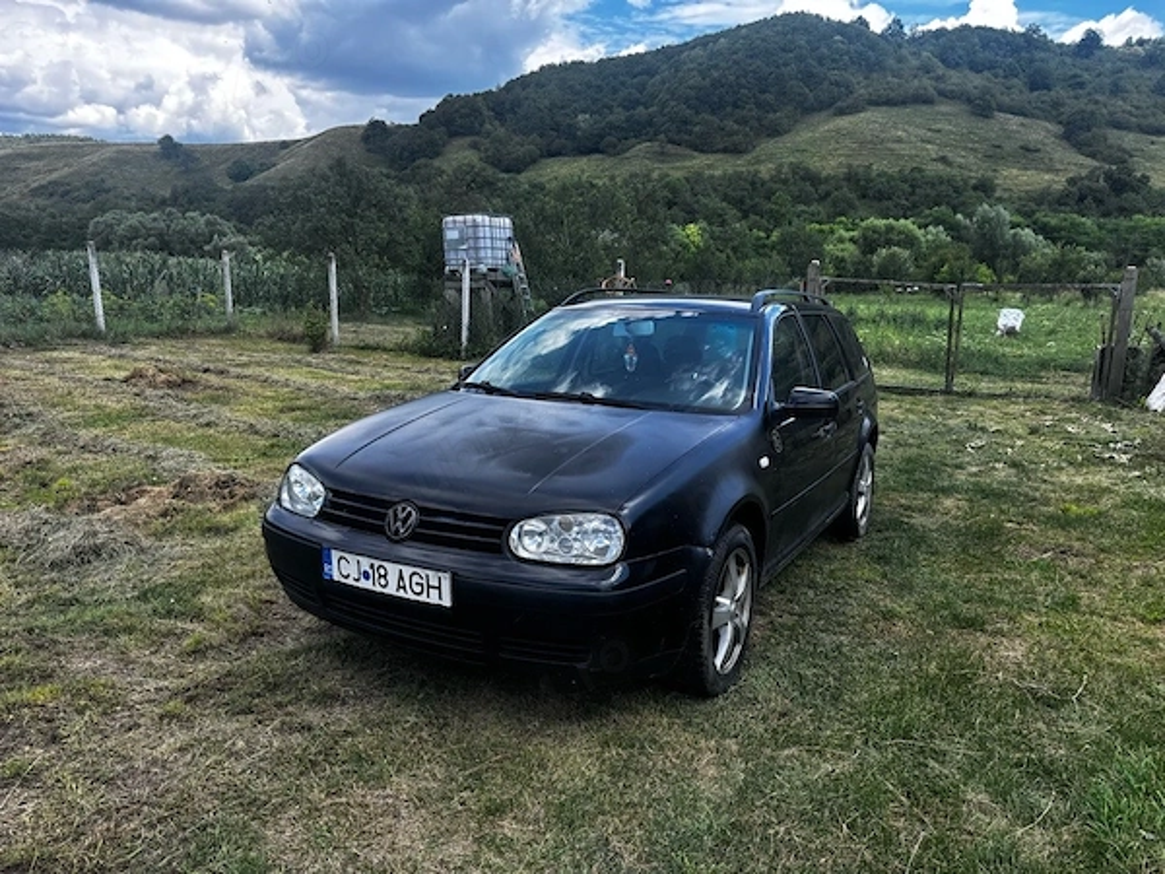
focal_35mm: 24
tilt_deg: -12.5
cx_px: 582
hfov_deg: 71.6
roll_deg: -1.7
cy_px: 437
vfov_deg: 56.8
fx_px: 808
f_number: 1.78
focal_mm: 6.76
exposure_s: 1/1094
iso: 80
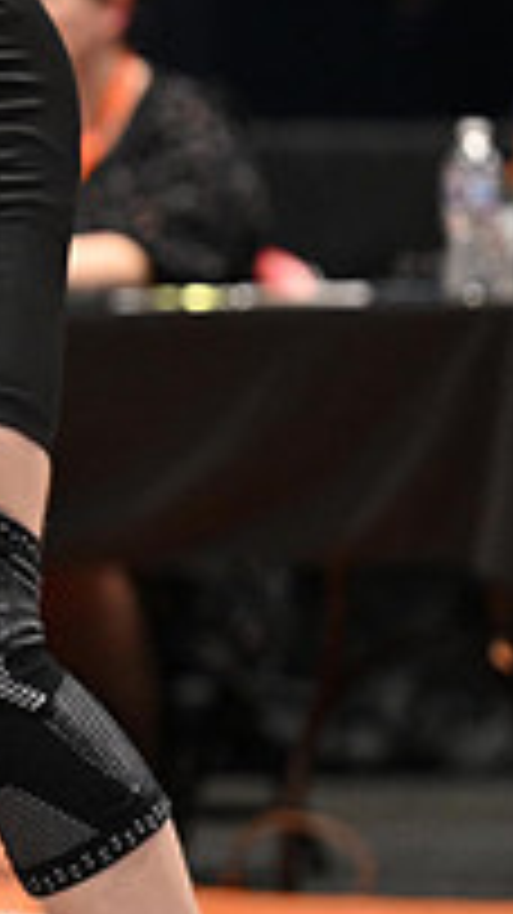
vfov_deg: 4.2
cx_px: -783
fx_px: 12470
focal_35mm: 515
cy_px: 70
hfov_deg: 2.3
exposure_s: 1/550
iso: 2500
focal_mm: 115
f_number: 2.8
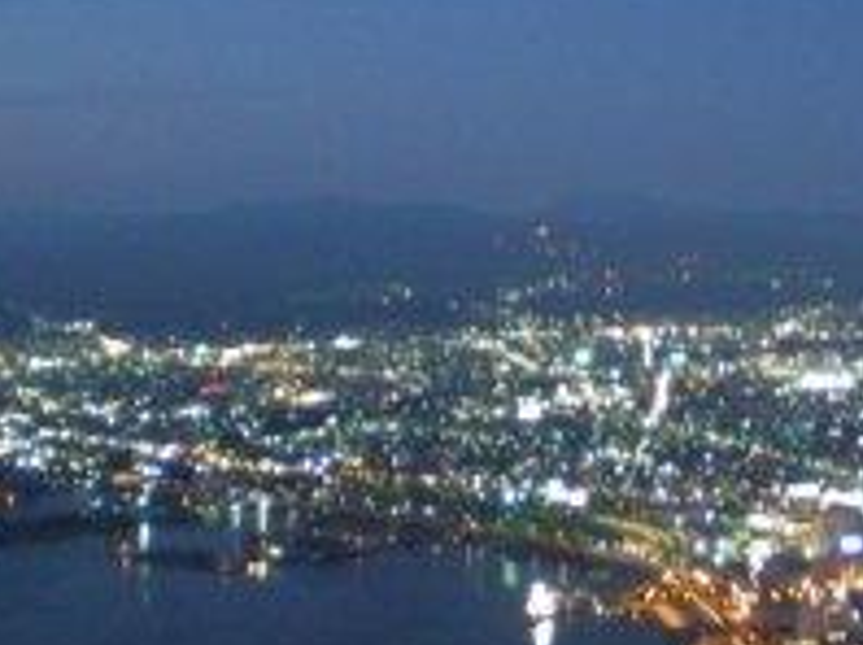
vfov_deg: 17.1
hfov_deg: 22.2
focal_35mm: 86
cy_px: 427
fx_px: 2141
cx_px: 802
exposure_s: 1/1.67
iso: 400
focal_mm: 6.3
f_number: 3.1
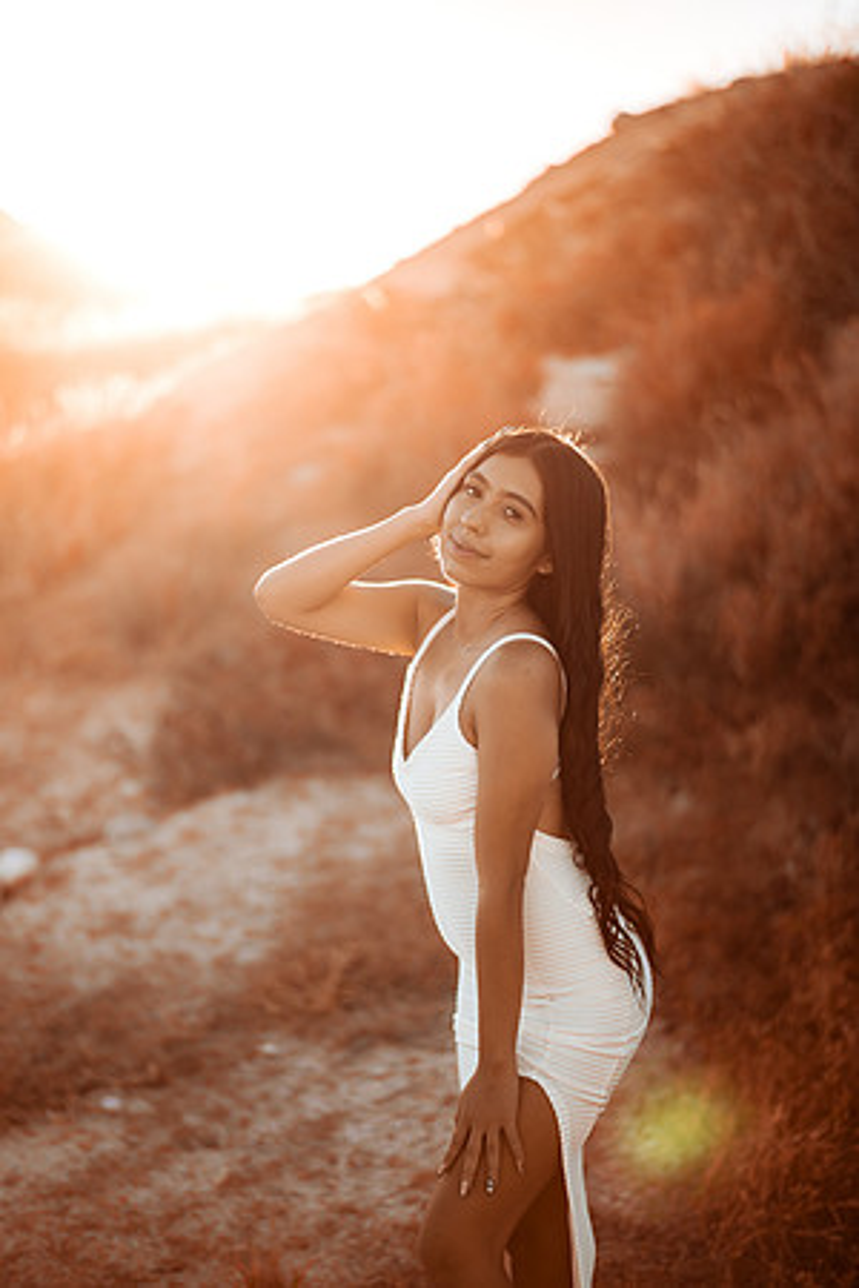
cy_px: 644
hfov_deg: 23.4
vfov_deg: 34.5
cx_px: 430
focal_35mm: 58
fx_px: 2076
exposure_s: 1/3200
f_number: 1.4
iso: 80
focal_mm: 58
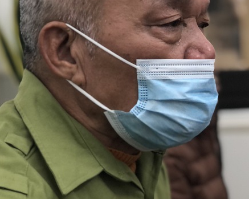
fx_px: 685
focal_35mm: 93
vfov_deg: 16.5
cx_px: 126
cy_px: 63
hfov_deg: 20.6
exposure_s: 1/30
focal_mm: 6.6
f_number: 2.8
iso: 160
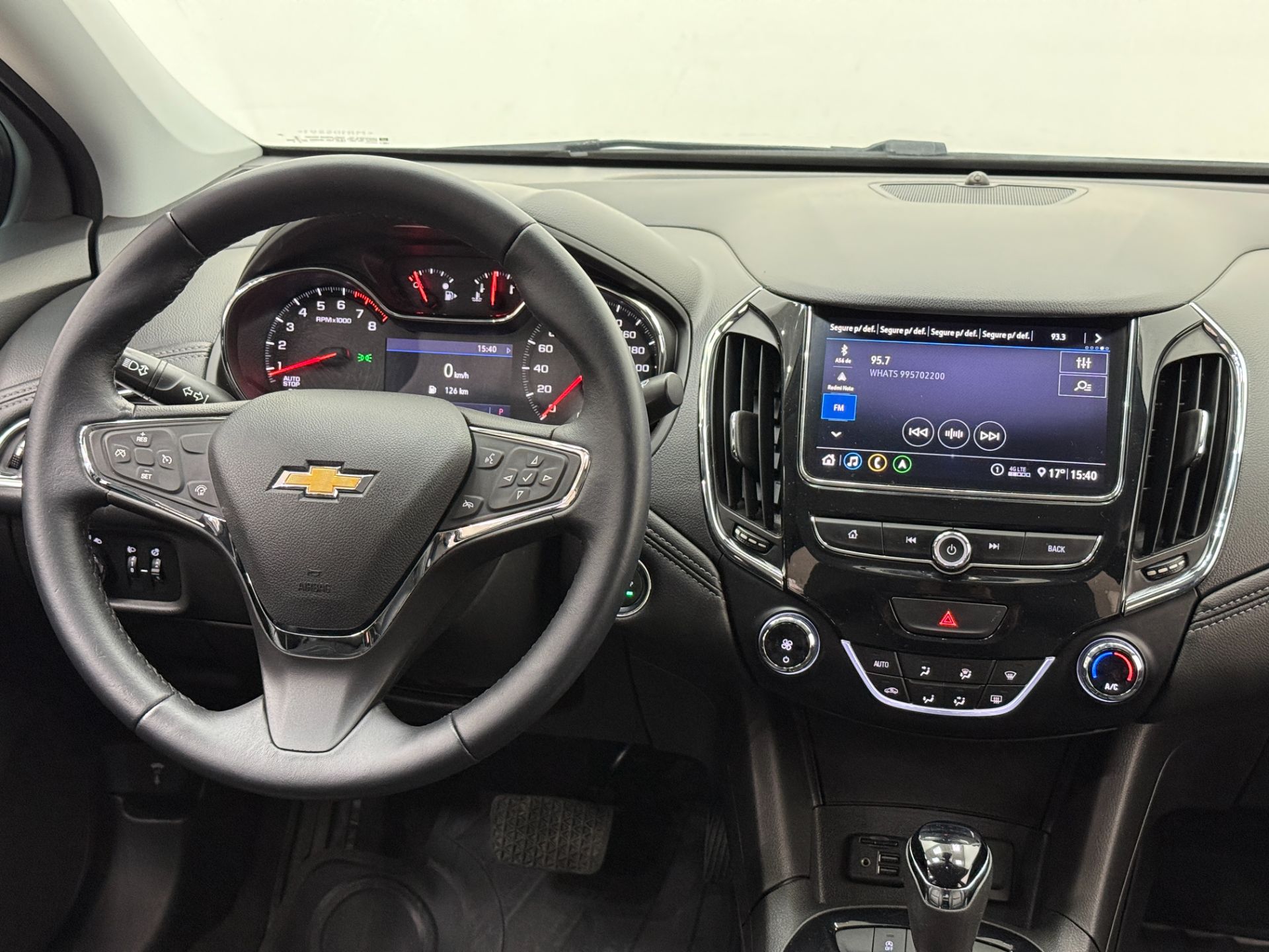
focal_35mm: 48
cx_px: 634
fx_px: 1760
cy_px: 476
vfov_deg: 30.3
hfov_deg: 39.7
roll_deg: -0.5
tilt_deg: -17.4
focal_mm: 6.76
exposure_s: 1/40
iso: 400
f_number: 1.78
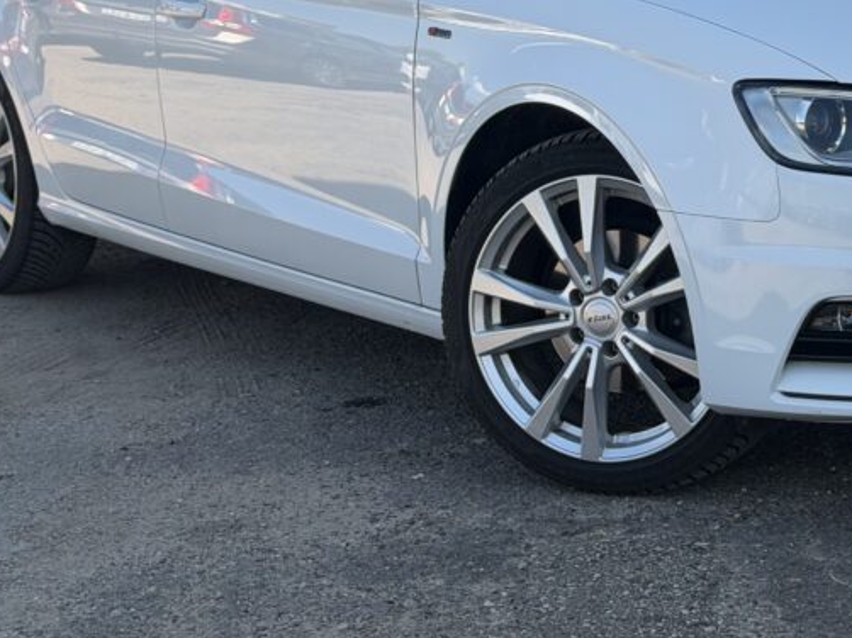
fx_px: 2411
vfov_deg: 14.9
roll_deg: +0.8
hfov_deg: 19.8
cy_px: 54
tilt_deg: -6.3
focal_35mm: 98
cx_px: 686
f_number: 1.78
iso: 64
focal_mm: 6.76
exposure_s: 1/895
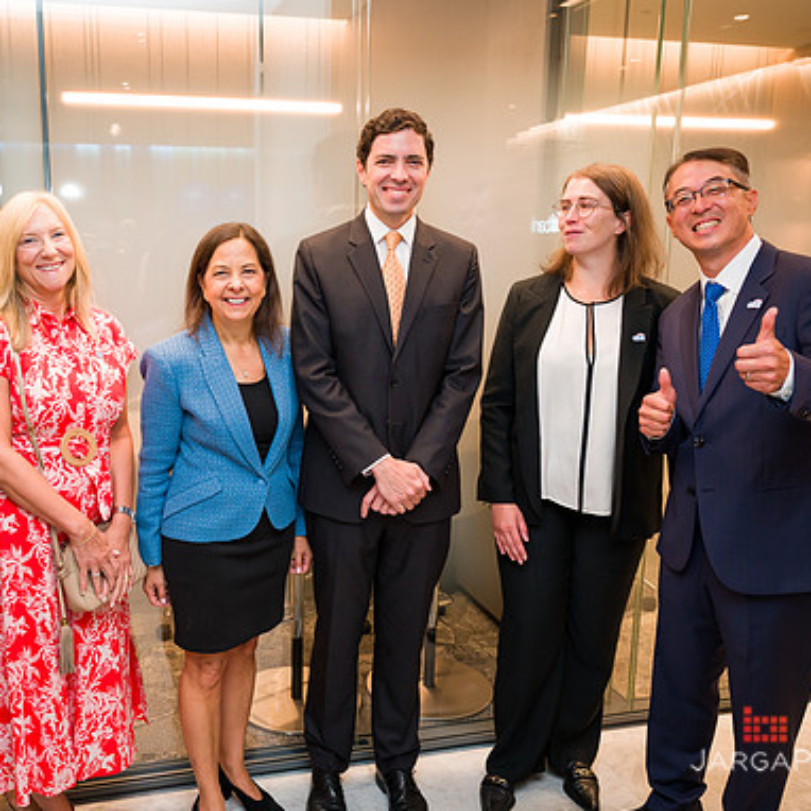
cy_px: 408
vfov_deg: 49.7
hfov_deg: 49.0
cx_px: 278
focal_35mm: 33
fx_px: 875
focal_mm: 25.5
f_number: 3.5
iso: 1000
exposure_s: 1/200
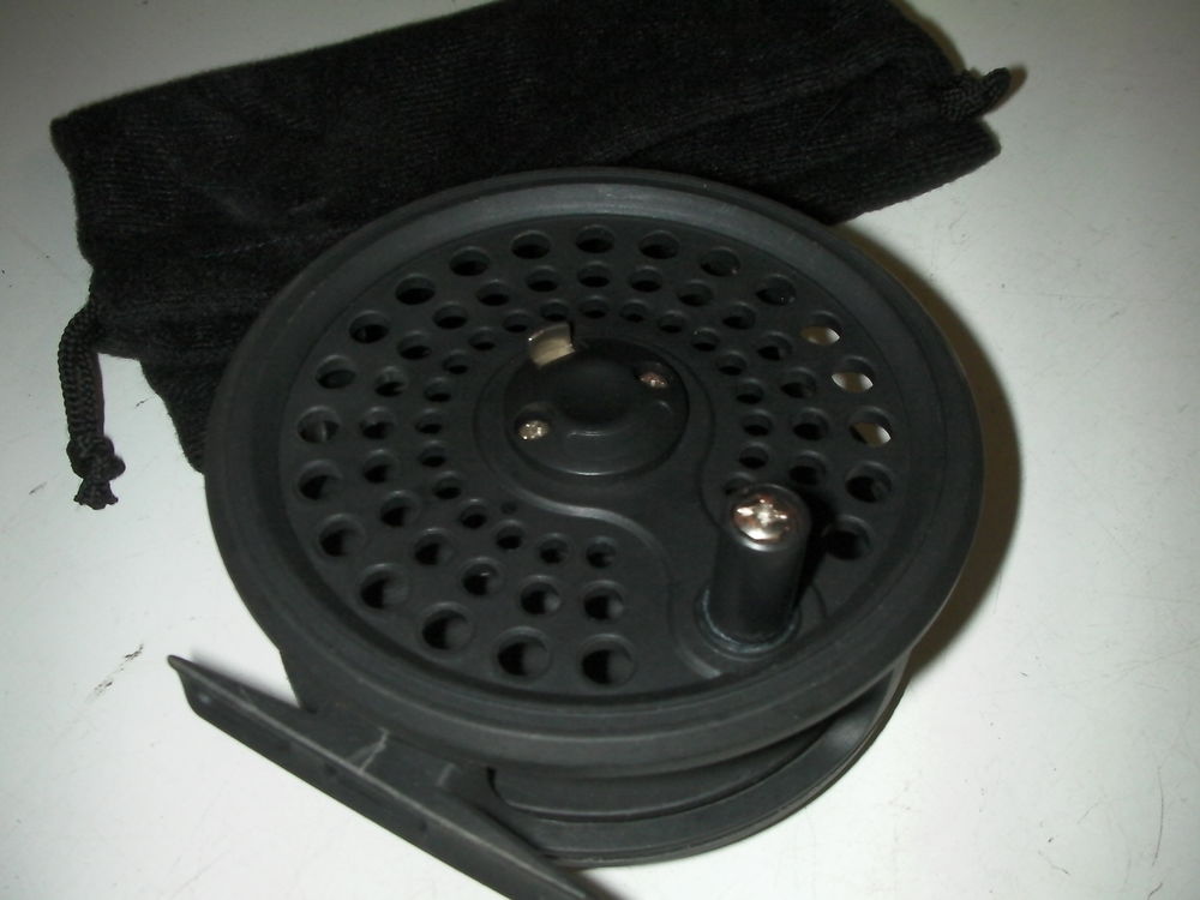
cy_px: 450
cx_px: 600
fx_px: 1317
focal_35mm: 38
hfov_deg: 49.0
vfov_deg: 37.7
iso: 200
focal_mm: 6.3
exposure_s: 1/30
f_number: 5.6
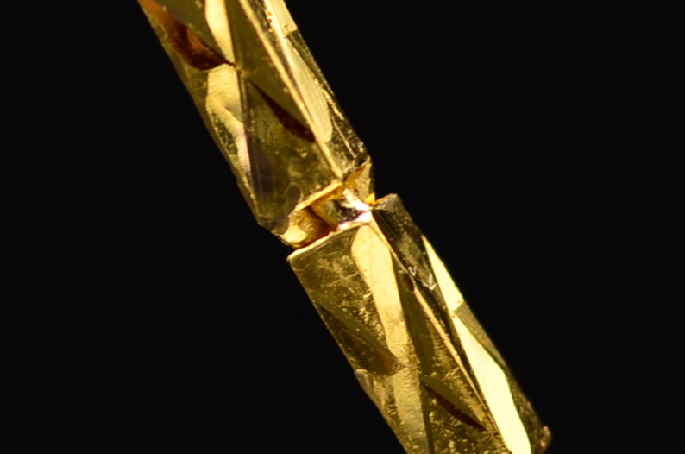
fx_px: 9277
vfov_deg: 2.8
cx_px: 916
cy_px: 646
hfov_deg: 4.2
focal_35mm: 489
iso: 100
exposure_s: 1/25
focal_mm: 105
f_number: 10
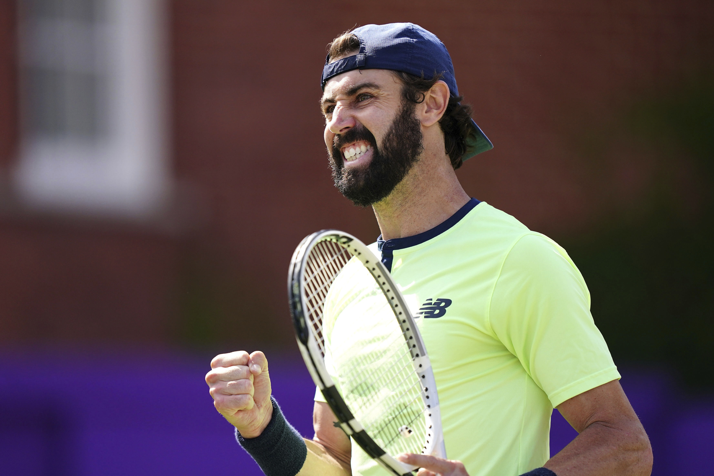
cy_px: 238
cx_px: 357
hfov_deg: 5.2
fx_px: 7932
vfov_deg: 3.4
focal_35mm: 400
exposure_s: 1/6400
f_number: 2.8
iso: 640
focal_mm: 400
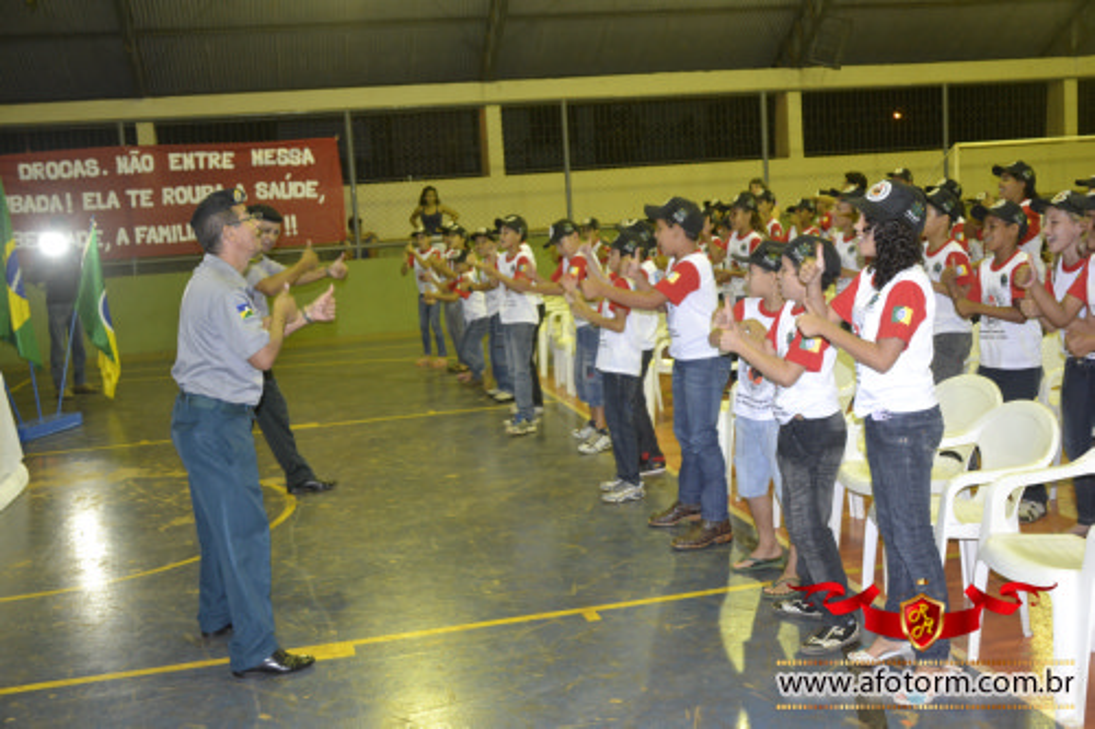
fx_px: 1186
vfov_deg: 34.2
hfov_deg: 49.6
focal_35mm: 39
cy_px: 364
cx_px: 548
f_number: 3.8
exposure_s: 1/60
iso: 1600
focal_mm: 26
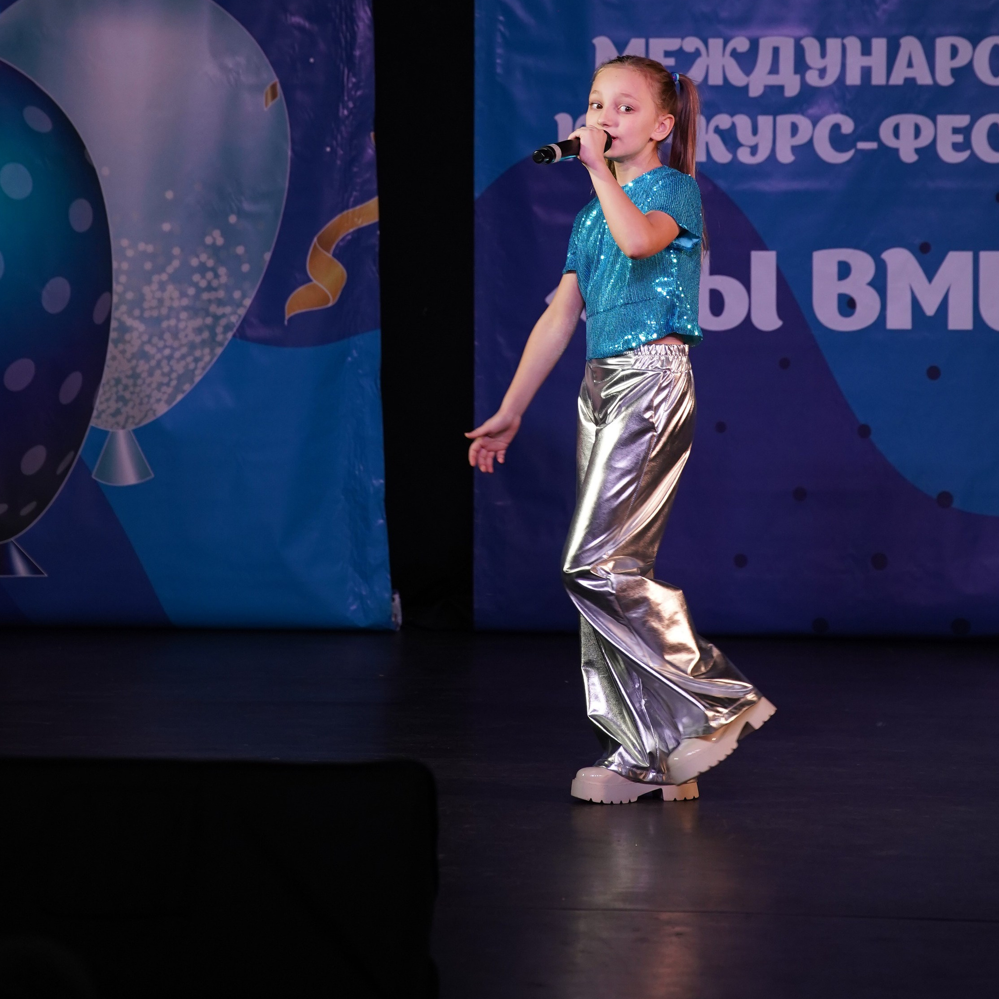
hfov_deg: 7.5
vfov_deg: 7.5
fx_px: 7640
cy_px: 231
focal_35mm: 234
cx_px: 576
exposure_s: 1/400
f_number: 4
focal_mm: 150
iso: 1600
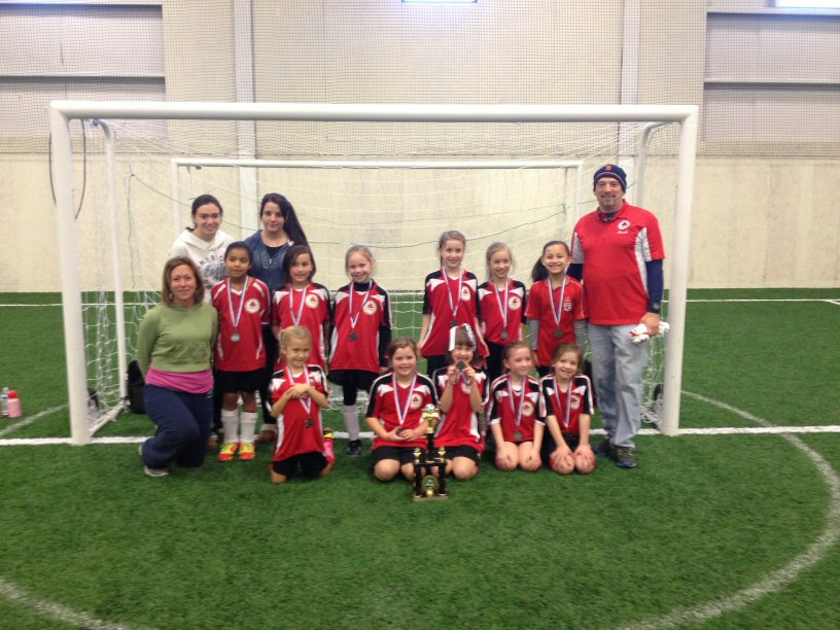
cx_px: 420
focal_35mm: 35
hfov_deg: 52.6
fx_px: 849
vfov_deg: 40.7
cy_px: 315
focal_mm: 4.28
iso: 160
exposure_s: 1/20
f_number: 2.4
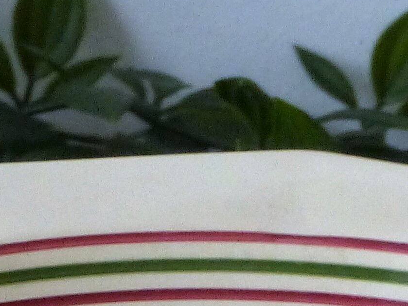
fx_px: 7472
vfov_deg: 2.3
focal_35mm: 634
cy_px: 645
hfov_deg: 3.1
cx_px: 307
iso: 400
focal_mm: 21.8
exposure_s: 1/20
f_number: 2.8
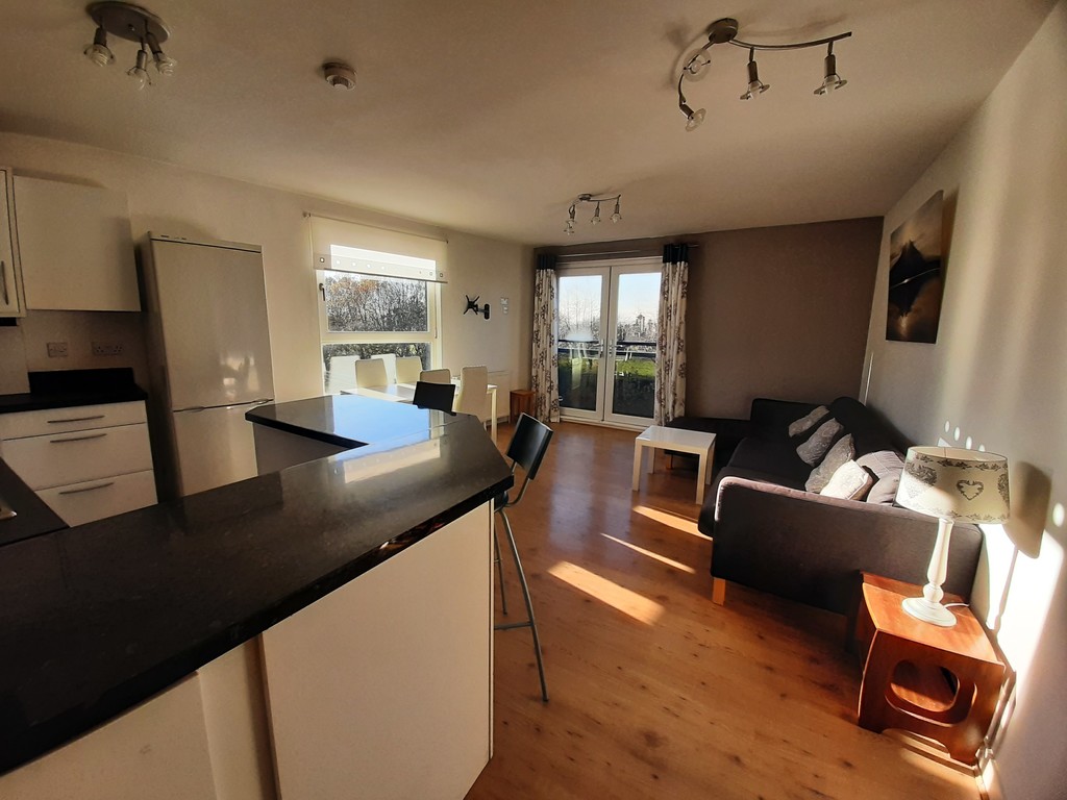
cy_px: 400
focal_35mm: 13
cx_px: 534
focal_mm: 1.42
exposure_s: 1/201
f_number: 2.2
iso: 40
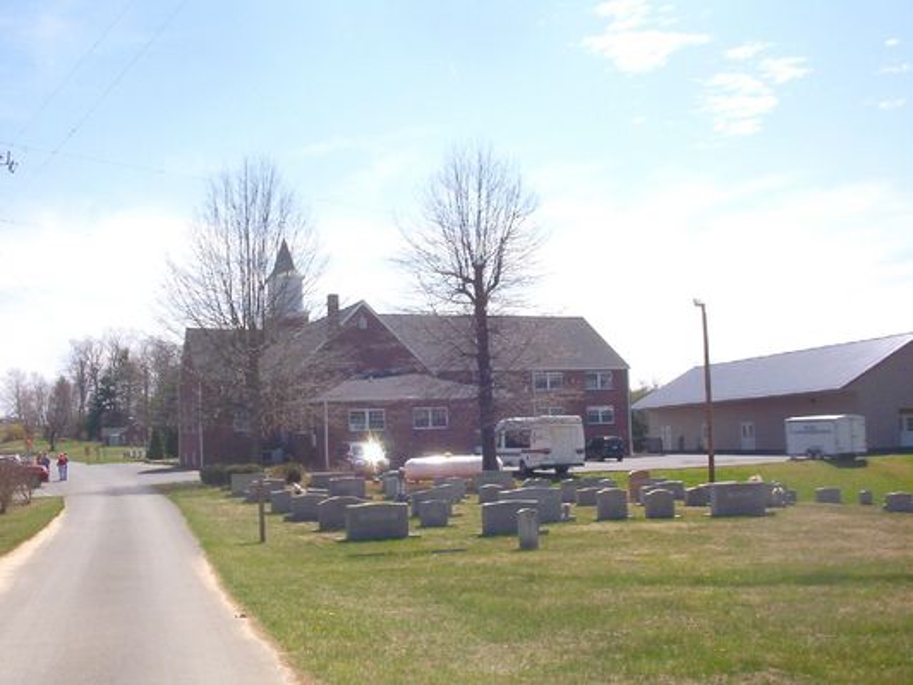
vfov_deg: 36.8
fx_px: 1029
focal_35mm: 39
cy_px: 342
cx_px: 456
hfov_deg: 47.9
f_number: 8
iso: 100
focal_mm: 6
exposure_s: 1/287
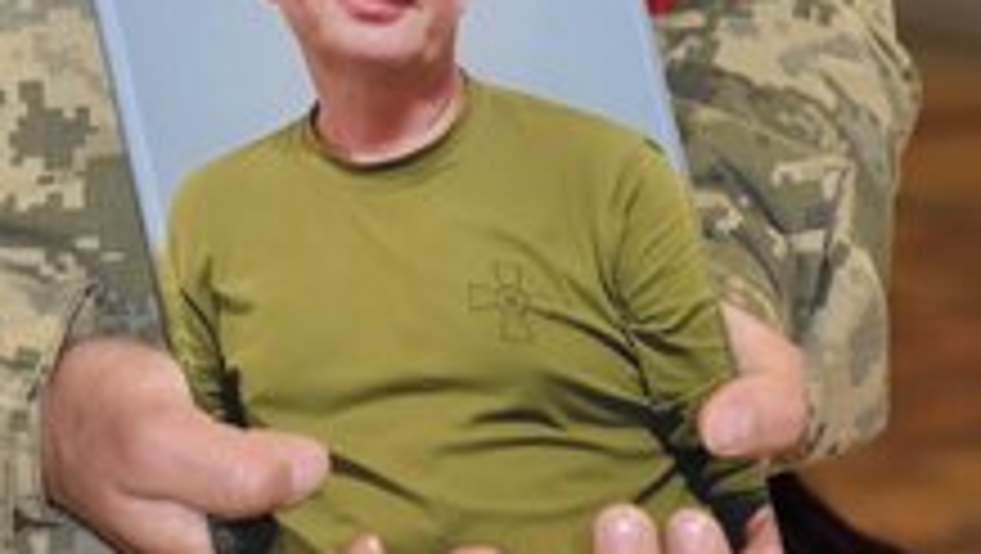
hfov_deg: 7.5
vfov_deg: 4.2
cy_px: 52
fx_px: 7497
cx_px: 387
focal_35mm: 288
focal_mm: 100
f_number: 5.6
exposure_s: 1/60
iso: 1800
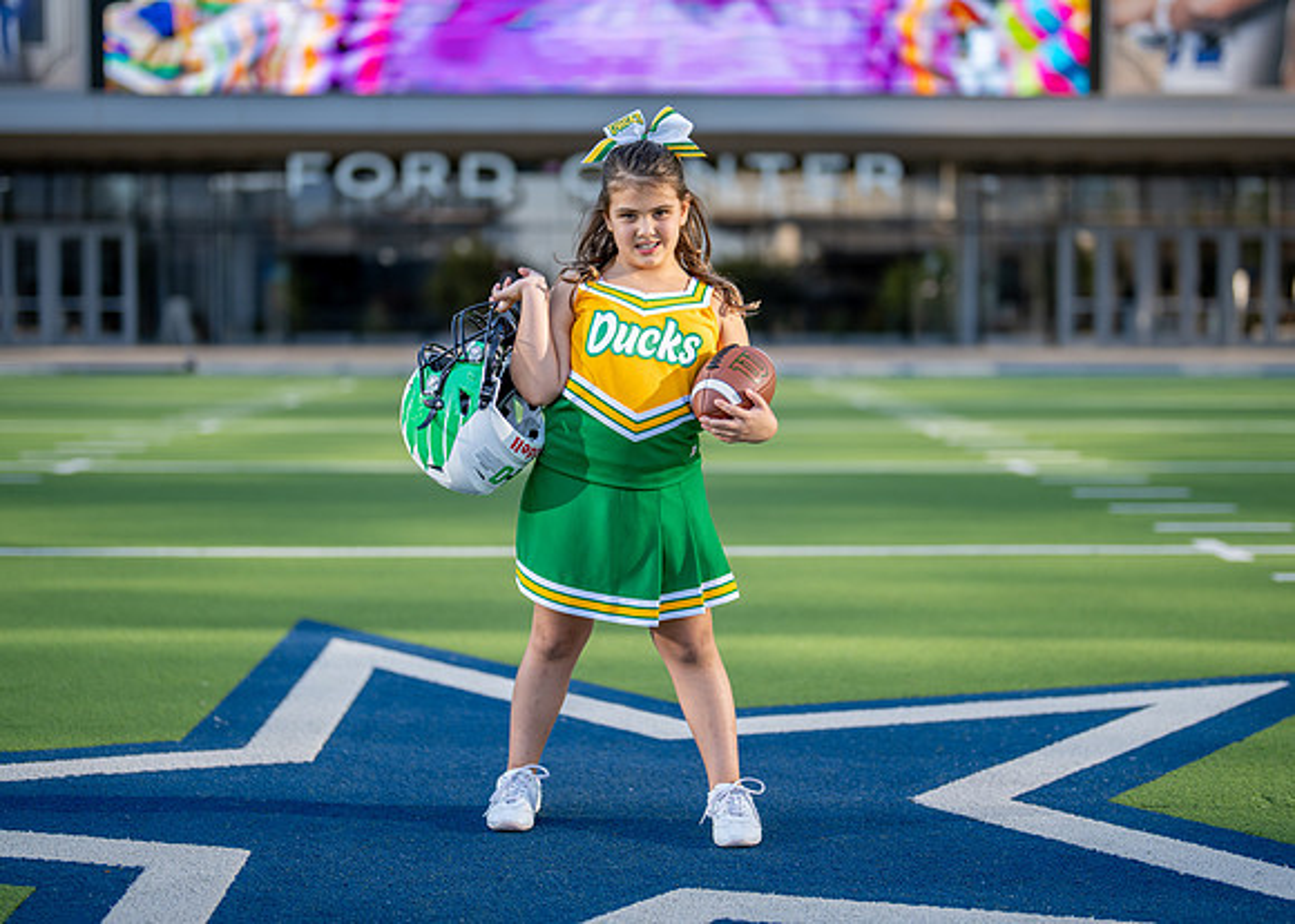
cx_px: 652
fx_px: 2296
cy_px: 439
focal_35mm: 62
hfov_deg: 31.5
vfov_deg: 22.8
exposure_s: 1/2500
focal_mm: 50
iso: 100
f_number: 1.2
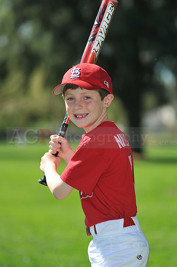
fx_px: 1329
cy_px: 134
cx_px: 88
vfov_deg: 11.4
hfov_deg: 7.6
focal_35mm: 180
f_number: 4.5
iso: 200
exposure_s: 1/1250
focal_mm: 180
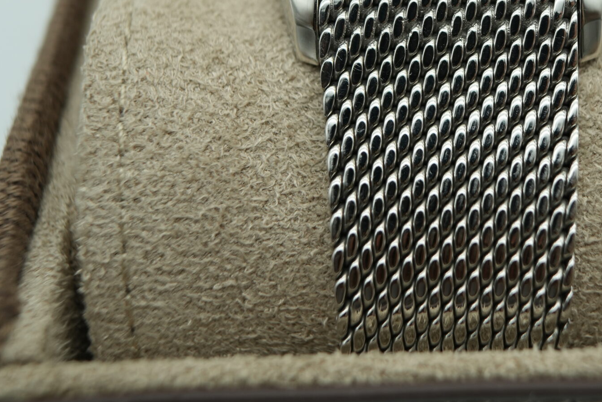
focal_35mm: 67
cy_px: 31
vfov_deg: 19.9
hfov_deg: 29.6
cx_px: 453
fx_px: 1121
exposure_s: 1/250
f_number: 5
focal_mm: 35
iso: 400
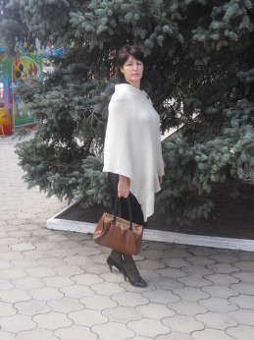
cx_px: 127
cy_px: 170
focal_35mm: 39
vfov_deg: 47.9
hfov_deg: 36.8
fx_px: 382
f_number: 3.1
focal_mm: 6.51
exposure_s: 1/160
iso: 100
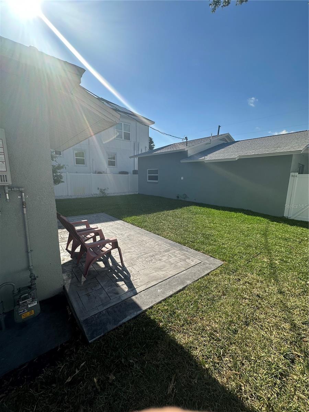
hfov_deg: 85.7
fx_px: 167
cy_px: 206
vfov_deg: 102.1
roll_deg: -2.4
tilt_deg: -9.2
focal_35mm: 14
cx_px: 154
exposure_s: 1/1642
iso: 50
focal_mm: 2.22
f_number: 2.2
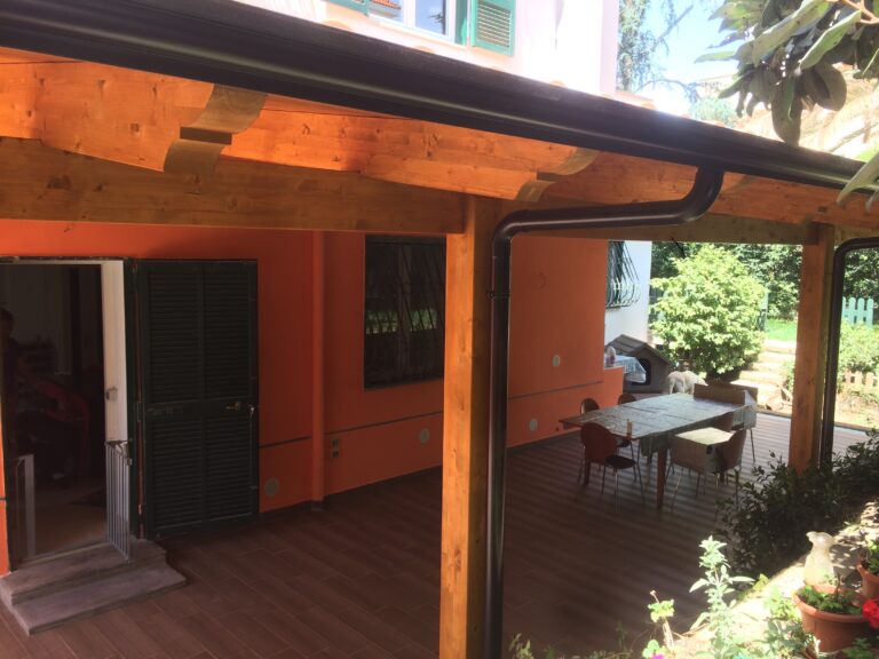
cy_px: 330
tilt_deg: -7.7
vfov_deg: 48.2
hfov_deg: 61.7
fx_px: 736
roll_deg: -1.5
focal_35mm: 29
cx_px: 440
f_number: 2.2
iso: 32
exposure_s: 1/120
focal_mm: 4.15
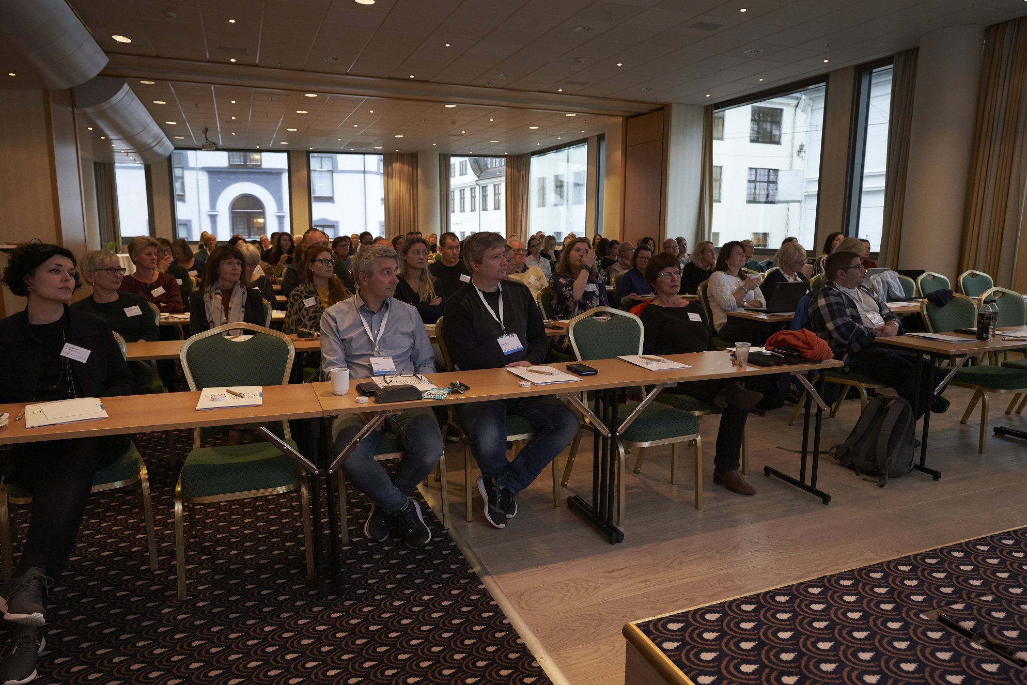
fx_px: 656
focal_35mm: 23
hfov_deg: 76.1
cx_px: 514
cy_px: 342
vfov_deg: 55.1
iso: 3200
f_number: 5
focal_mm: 23
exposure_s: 1/125
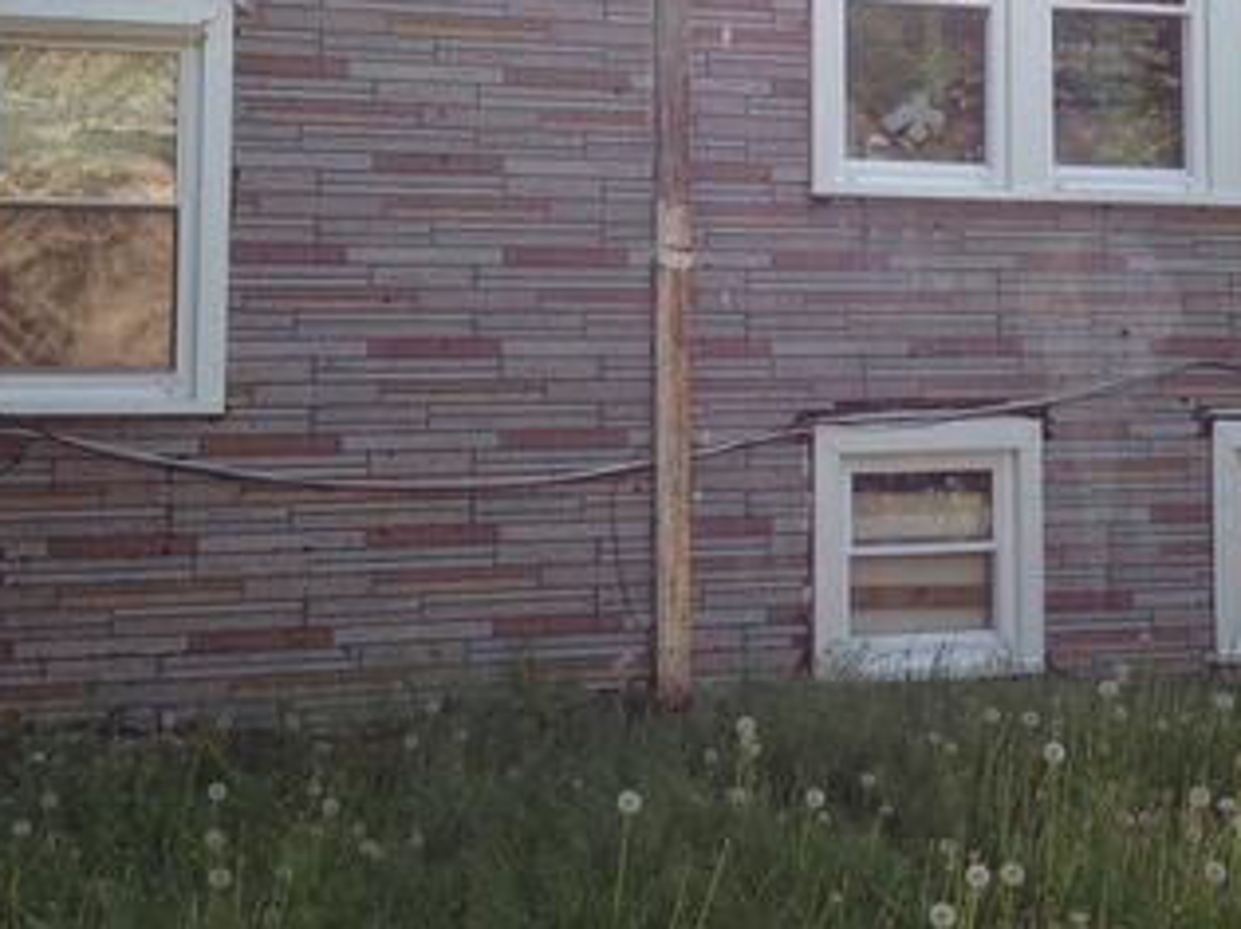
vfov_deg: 20.5
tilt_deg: +4.8
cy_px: 173
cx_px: 839
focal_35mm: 71
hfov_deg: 27.2
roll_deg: +0.7
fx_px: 2544
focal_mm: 4.28
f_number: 2.4
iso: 50
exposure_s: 1/451
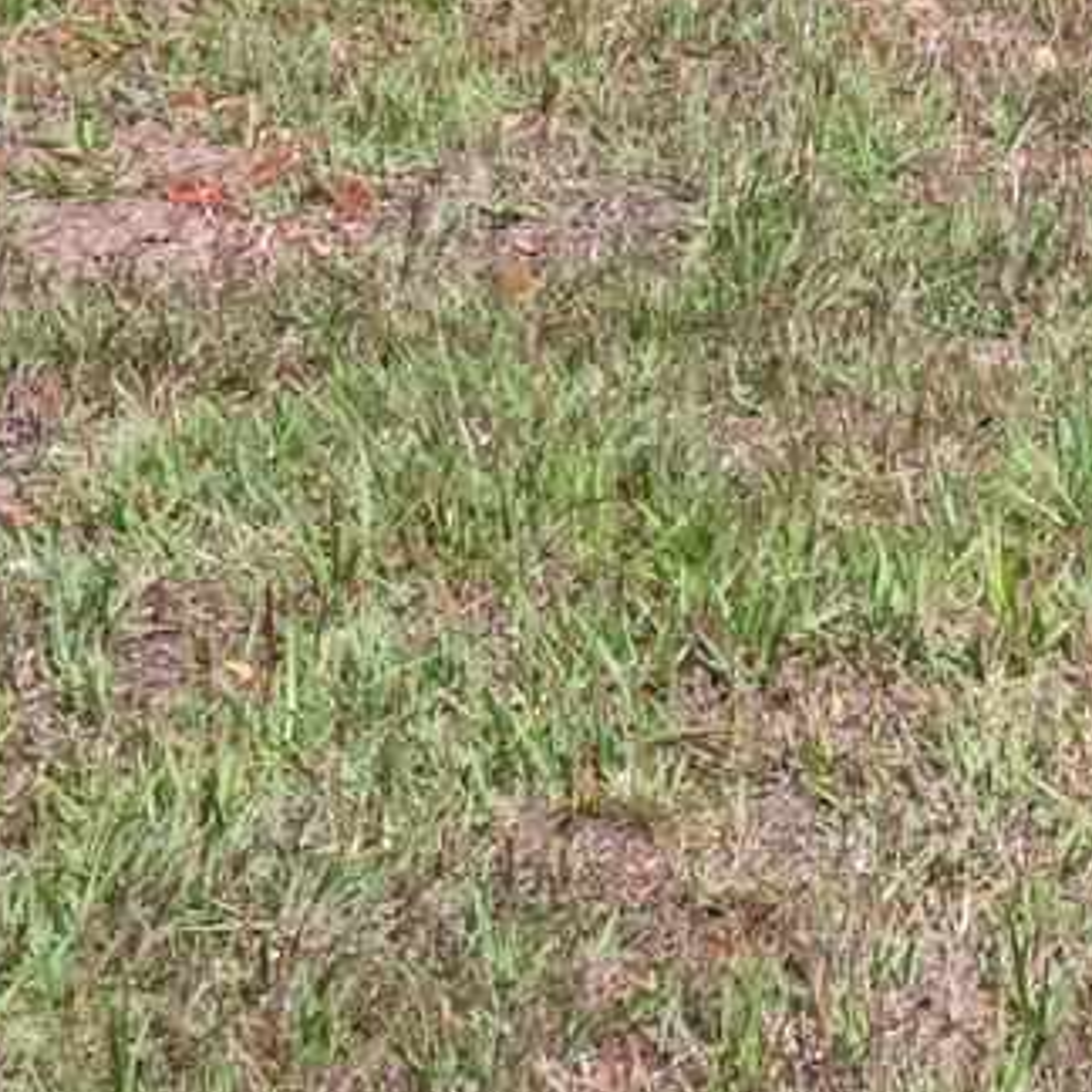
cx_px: 2218
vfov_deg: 8.3
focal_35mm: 201
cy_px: -1038
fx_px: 7174
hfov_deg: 8.3
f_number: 5.6
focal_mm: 18
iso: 200
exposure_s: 1/60
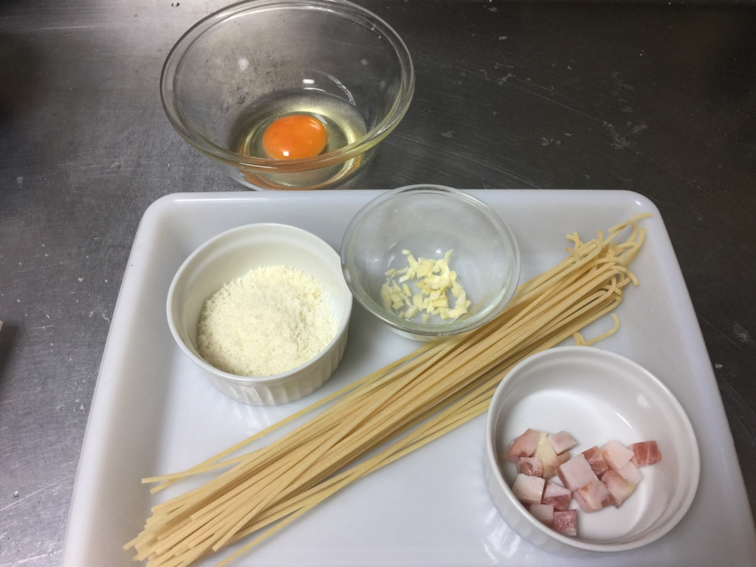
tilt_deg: -58.0
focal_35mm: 29
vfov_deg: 48.2
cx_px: 378
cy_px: 284
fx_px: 633
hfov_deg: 61.7
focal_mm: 4.15
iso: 40
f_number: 2.2
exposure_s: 1/15
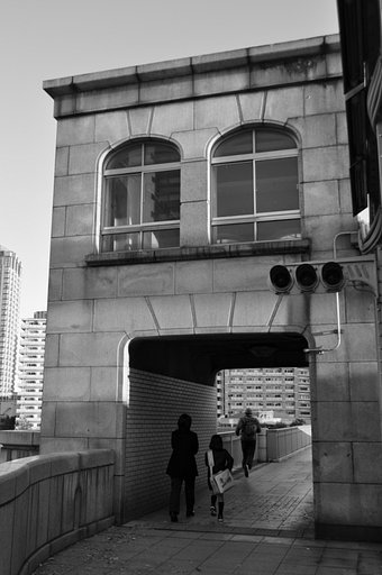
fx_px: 575
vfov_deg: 53.2
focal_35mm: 36
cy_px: 288
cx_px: 191
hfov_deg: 36.8
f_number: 5.6
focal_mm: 24
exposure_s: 1/125
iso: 200
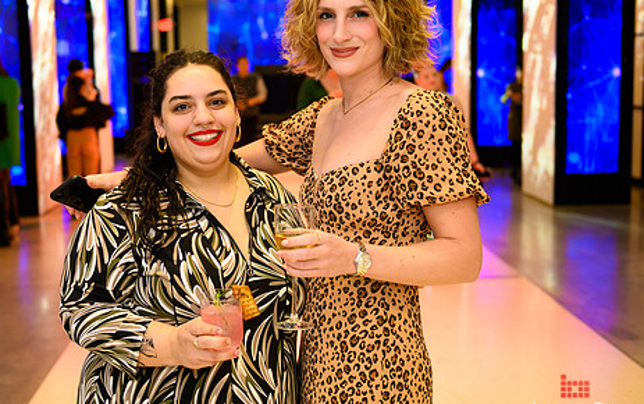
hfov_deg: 39.4
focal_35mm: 51
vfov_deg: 25.4
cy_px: 178
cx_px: 256
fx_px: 896
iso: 1250
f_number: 3.2
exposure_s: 1/200
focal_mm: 40
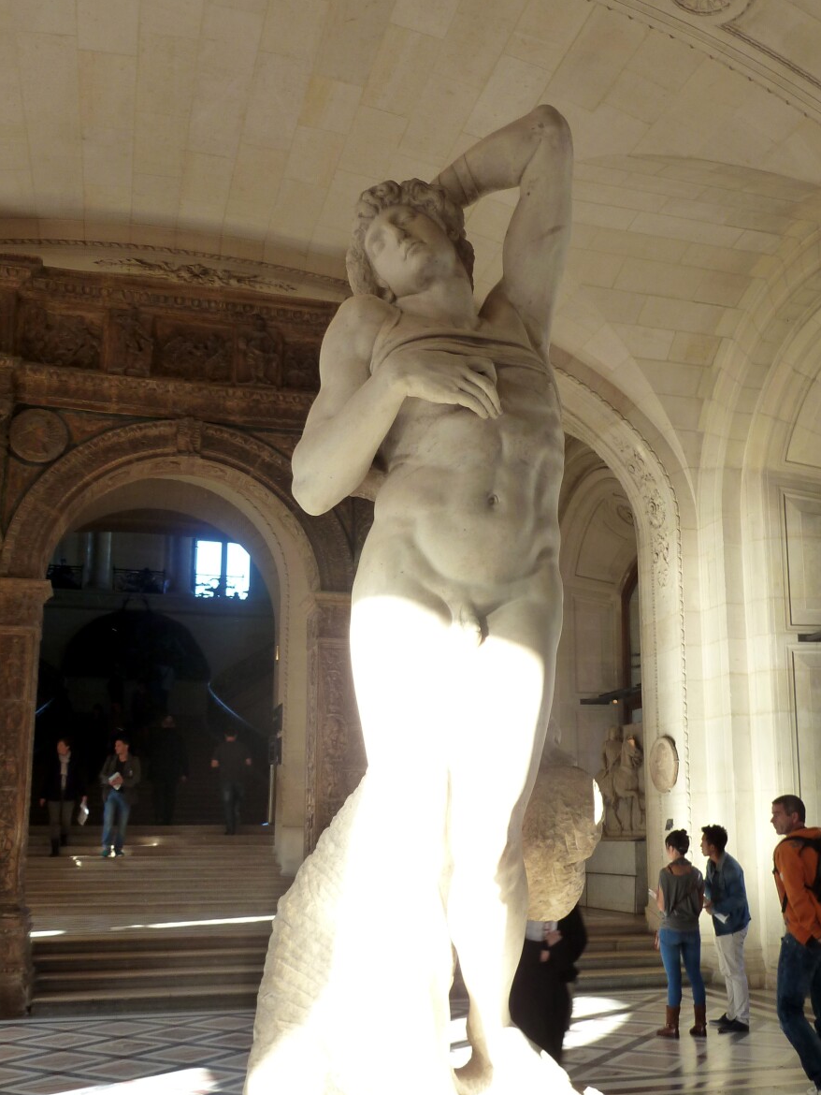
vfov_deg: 52.4
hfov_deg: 40.7
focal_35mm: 35
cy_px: 633
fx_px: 1106
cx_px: 448
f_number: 3.4
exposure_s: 1/40
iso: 125
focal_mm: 5
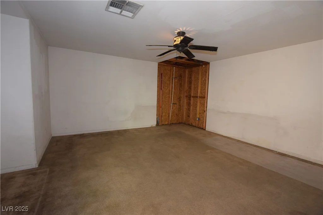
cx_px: 162
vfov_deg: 77.3
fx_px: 135
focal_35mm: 15
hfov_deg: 100.4
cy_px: 108
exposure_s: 1/100
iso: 800
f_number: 5
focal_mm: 10
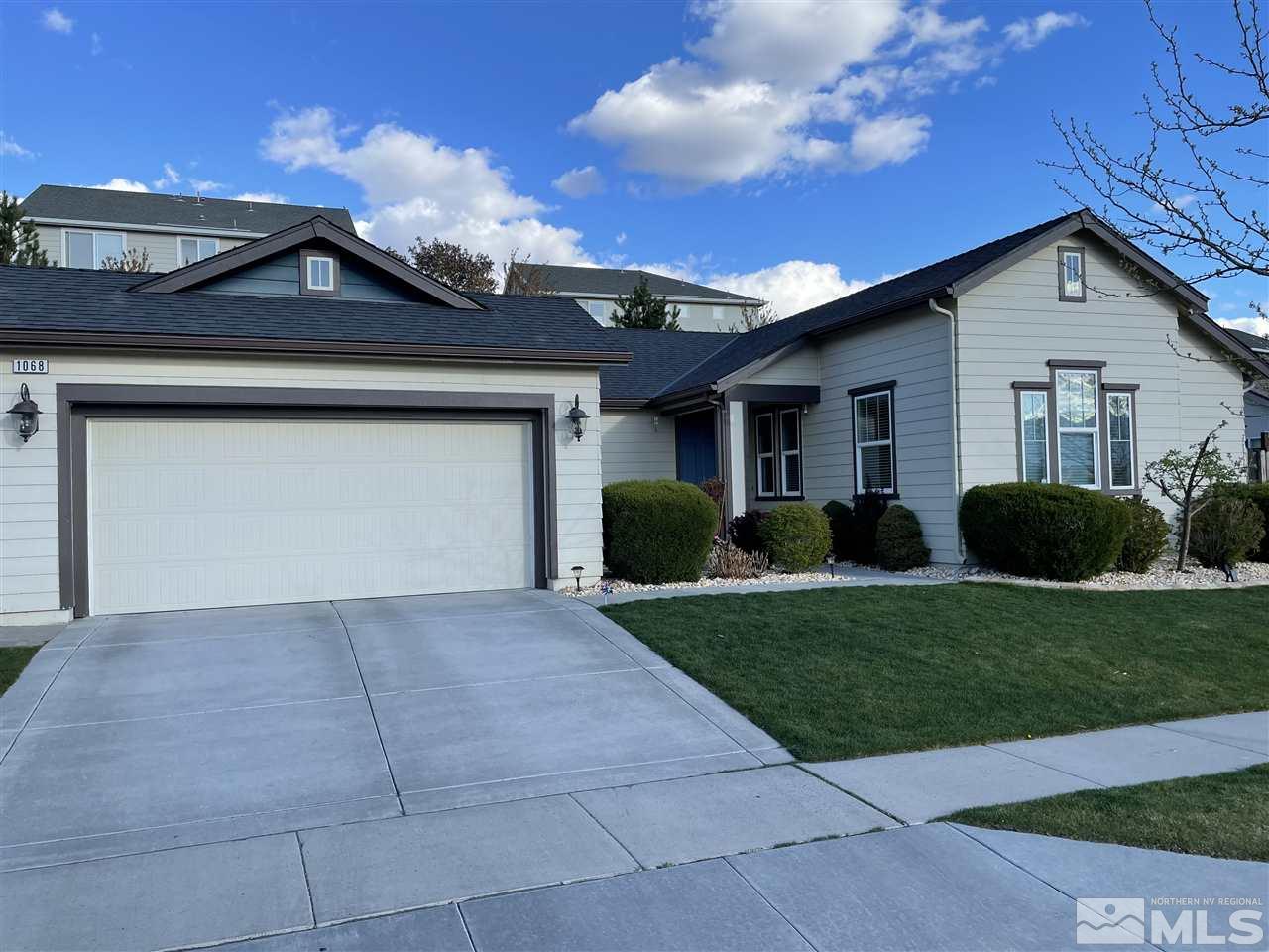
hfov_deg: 67.3
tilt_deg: +1.2
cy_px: 476
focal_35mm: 26
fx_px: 953
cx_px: 634
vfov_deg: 53.1
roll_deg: +1.2
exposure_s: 1/1770
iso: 32
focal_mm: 4.2
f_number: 1.6
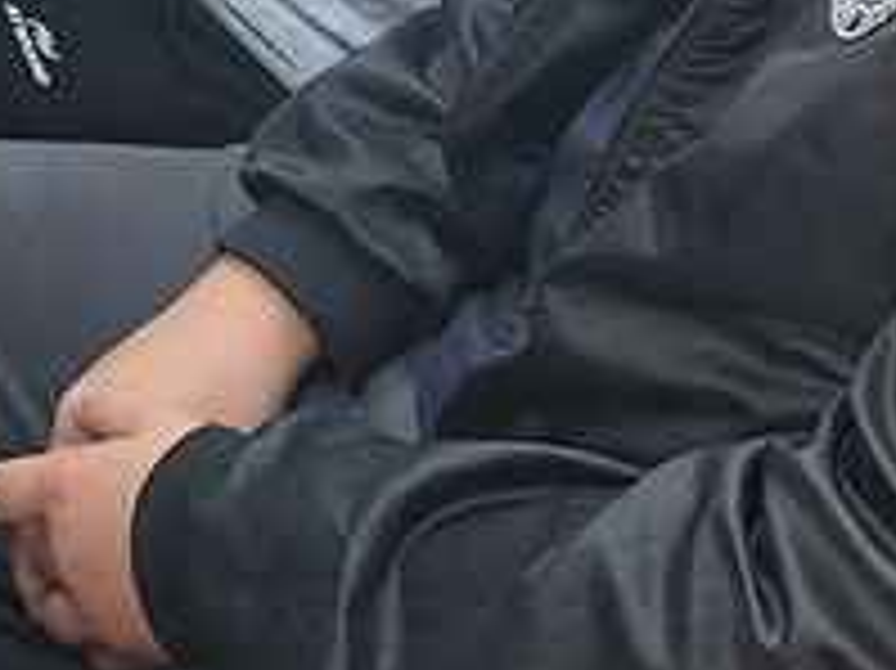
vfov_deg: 11.5
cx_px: -423
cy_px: -832
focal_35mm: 111
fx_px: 2871
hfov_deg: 16.3
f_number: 1.8
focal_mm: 5.54
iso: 100
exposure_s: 1/50
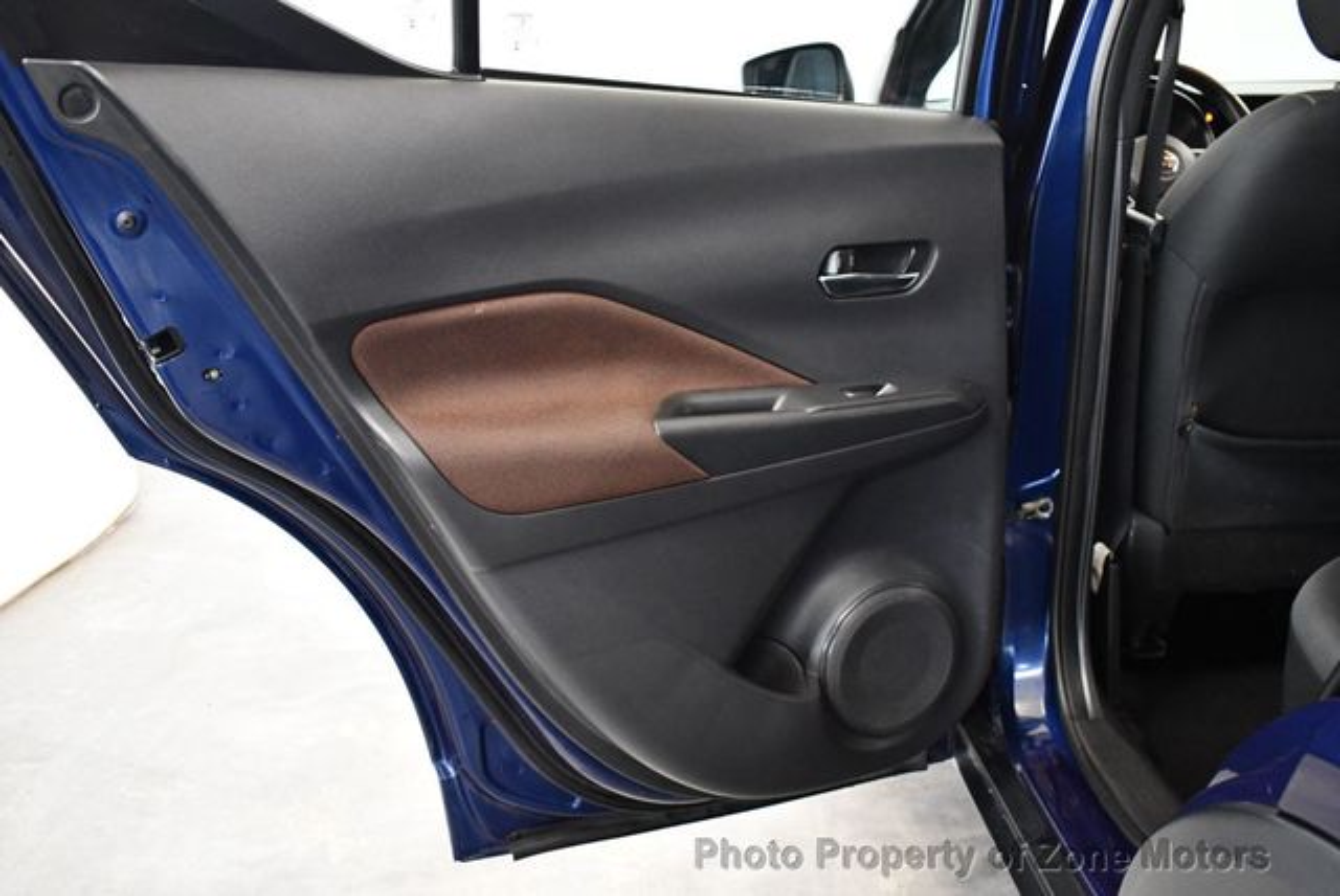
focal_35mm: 36
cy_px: 448
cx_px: 670
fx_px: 1341
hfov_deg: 53.1
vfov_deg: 36.9
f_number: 3.5
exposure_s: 1/80
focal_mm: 18
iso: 3200
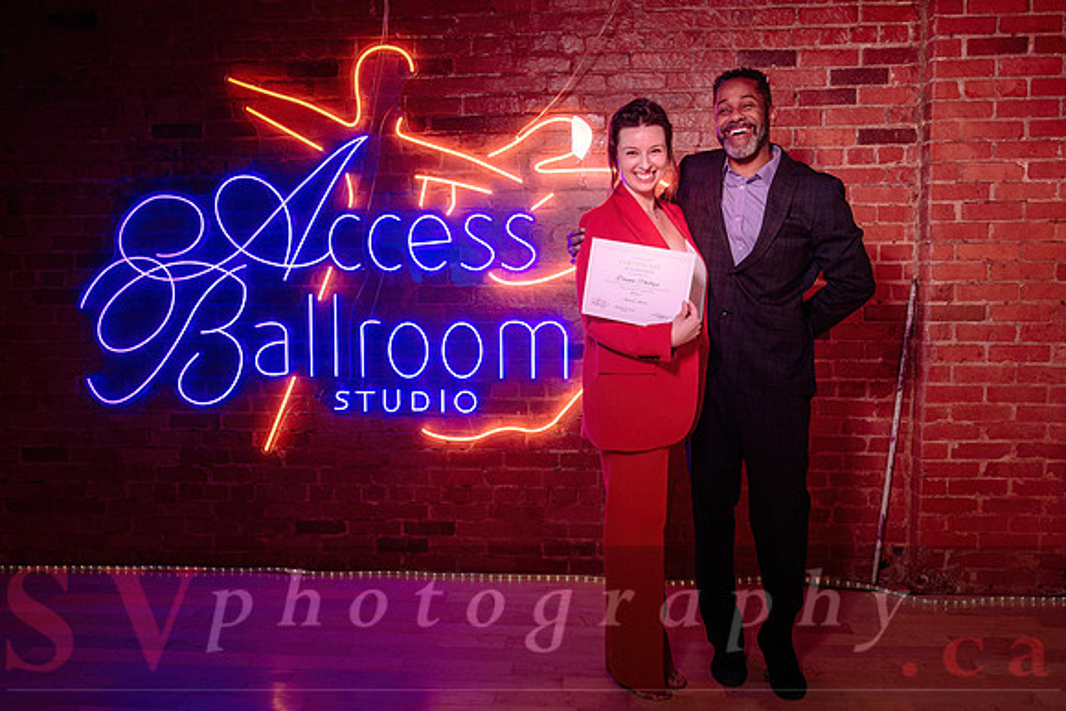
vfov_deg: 37.9
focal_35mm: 35
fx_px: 1037
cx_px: 553
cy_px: 366
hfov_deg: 54.4
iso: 1000
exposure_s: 1/160
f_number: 4
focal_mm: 31
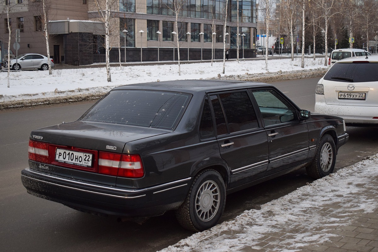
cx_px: 189
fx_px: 488
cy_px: 126
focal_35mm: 46
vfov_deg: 28.9
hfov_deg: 42.3
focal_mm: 31
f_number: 5.6
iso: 800
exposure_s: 1/640
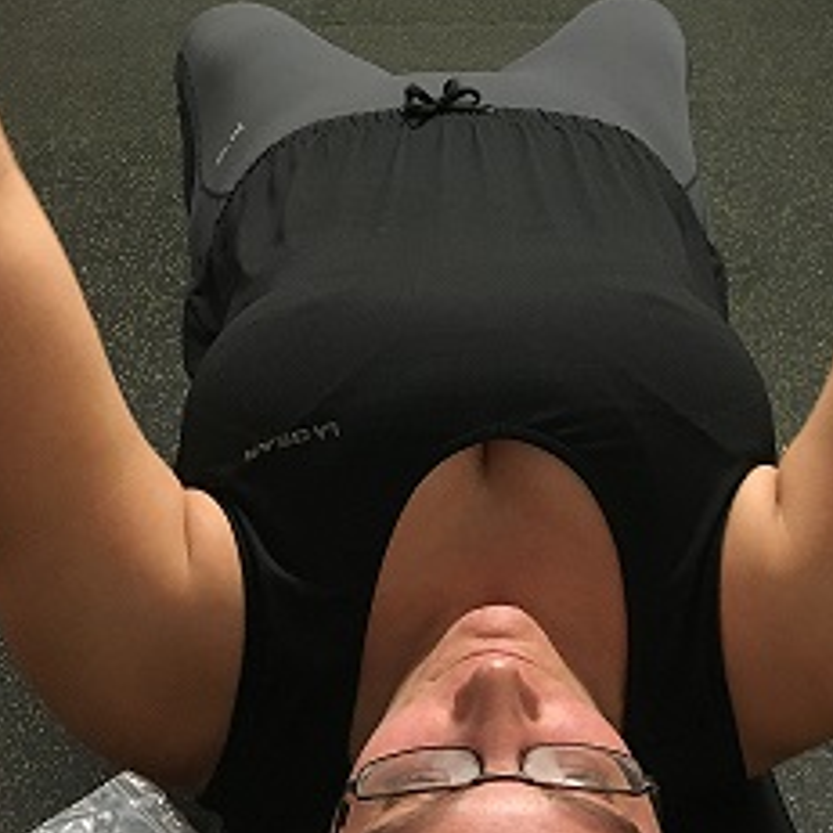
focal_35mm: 56
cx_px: 534
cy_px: 224
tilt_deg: -27.2
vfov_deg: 30.1
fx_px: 1525
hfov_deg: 30.4
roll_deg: -0.6
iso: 200
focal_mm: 4.15
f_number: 2.2
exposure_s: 1/20
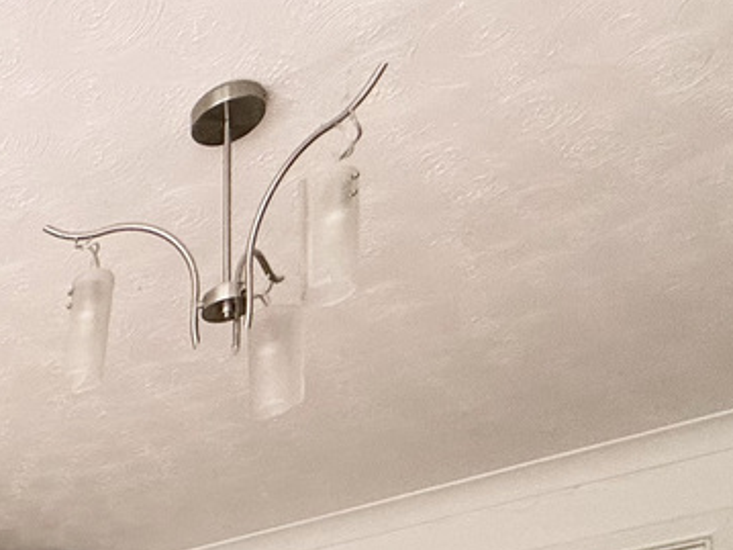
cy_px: 945
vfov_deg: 20.9
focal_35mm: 52
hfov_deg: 27.4
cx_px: -326
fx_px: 1101
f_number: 2.2
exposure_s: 1/99
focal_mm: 2.22
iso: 80
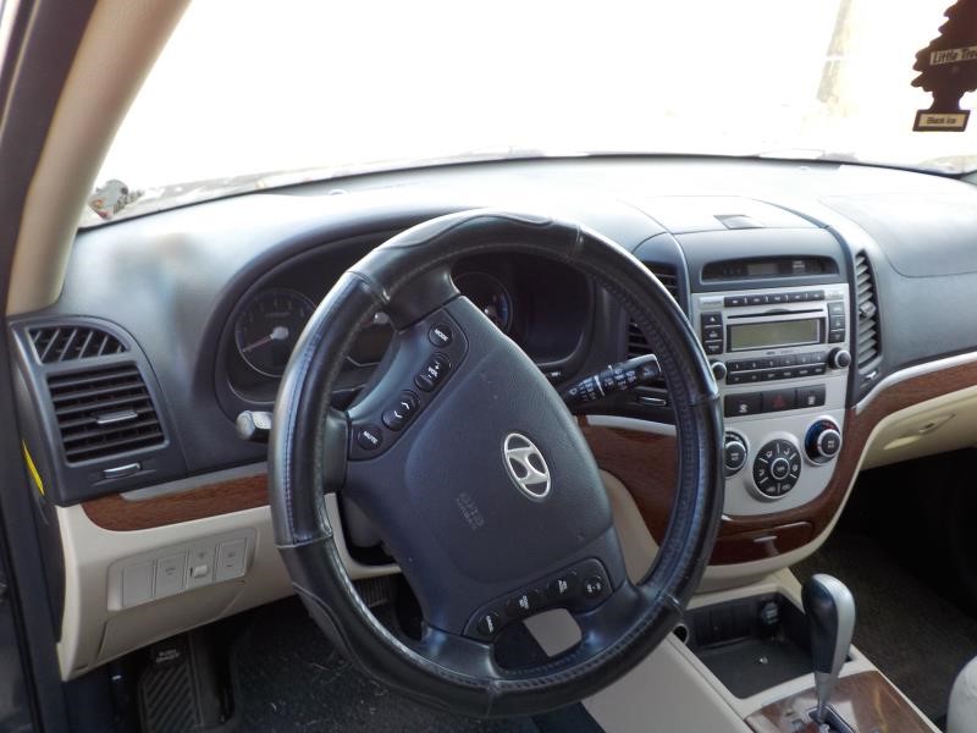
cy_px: 366
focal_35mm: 30
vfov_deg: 46.8
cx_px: 488
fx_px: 847
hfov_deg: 60.0
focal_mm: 4.1
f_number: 3.3
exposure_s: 1/50
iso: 125
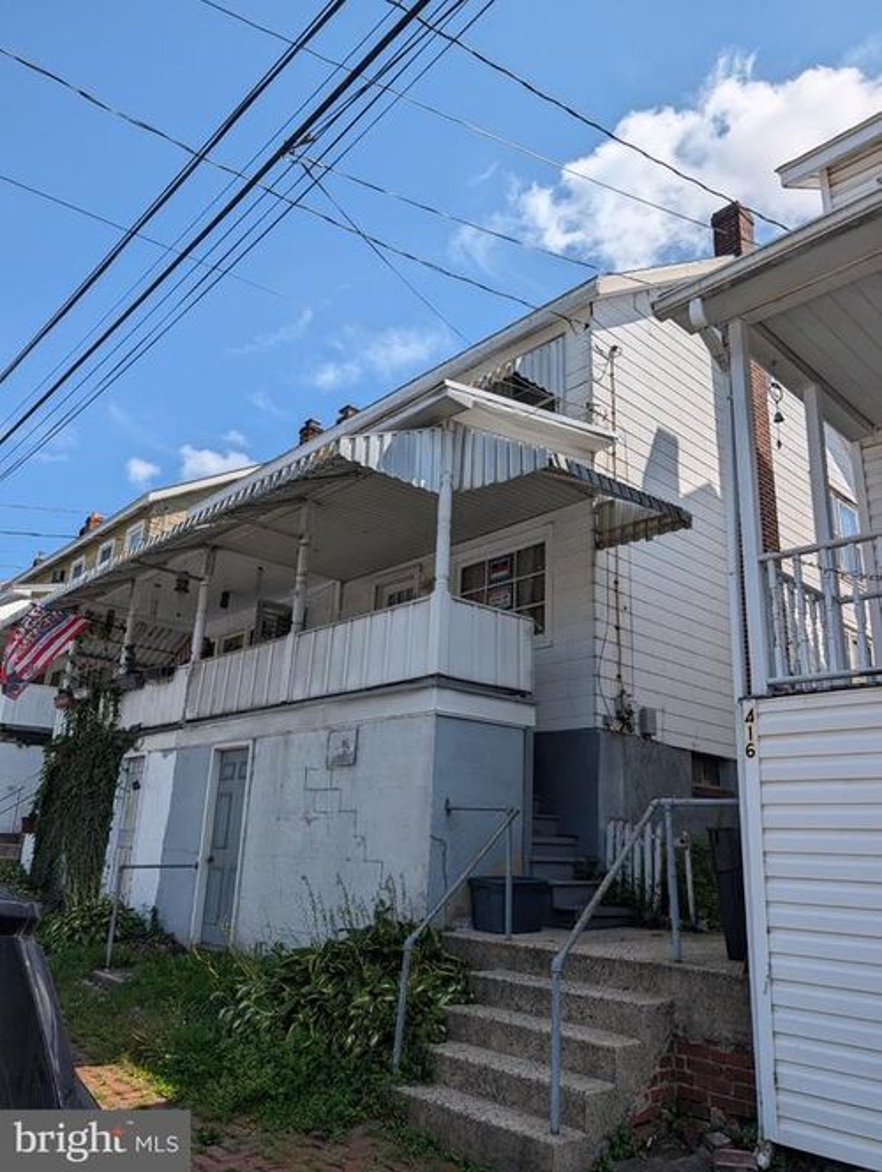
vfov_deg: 71.5
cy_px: 586
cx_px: 441
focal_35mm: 24
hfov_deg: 56.9
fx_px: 813
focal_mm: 6.9
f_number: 1.68
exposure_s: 1/1462
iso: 21
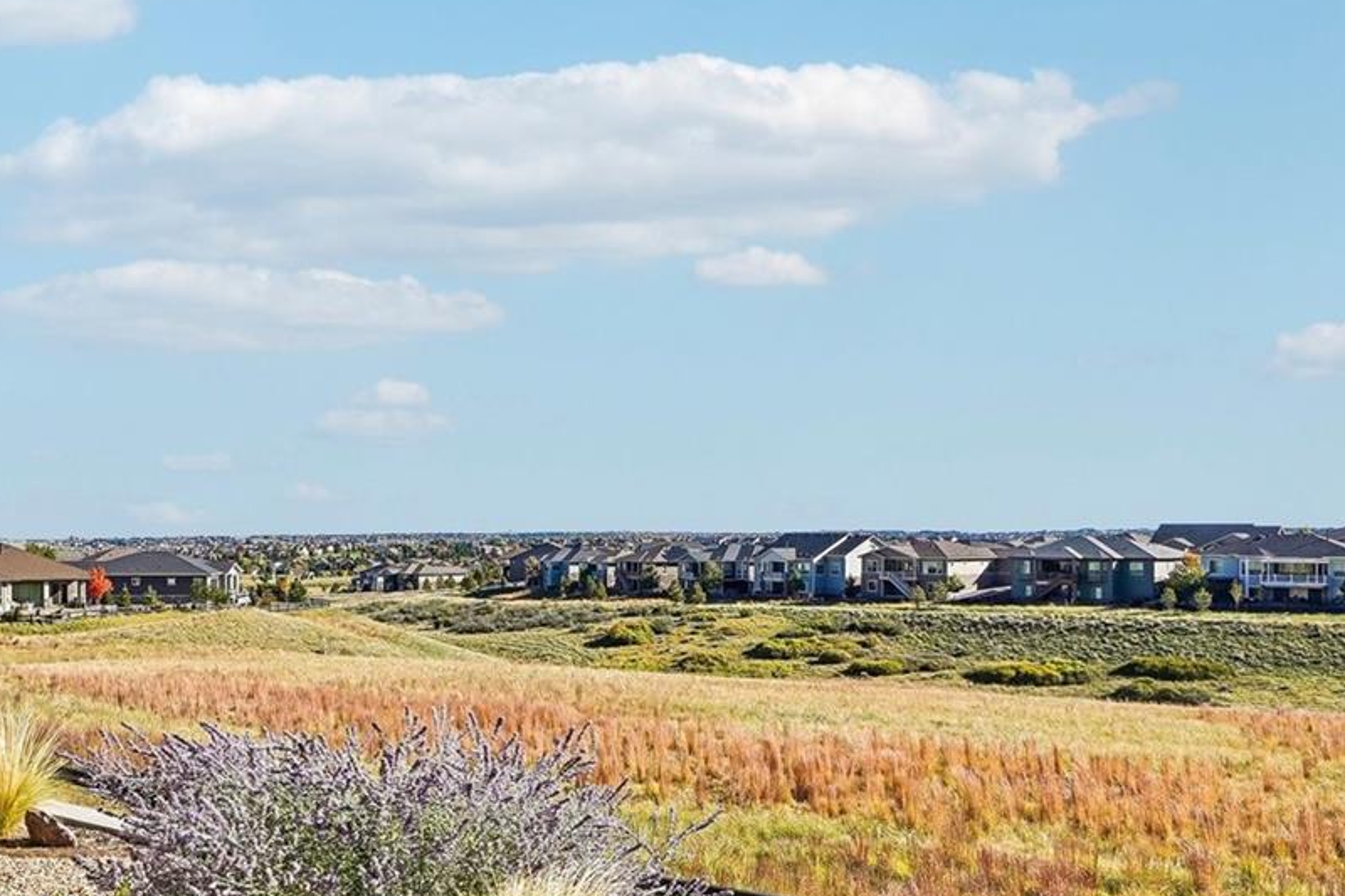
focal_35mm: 30
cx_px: 459
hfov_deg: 60.6
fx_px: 1121
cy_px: 551
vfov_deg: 43.3
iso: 100
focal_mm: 10
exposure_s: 1/320
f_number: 8
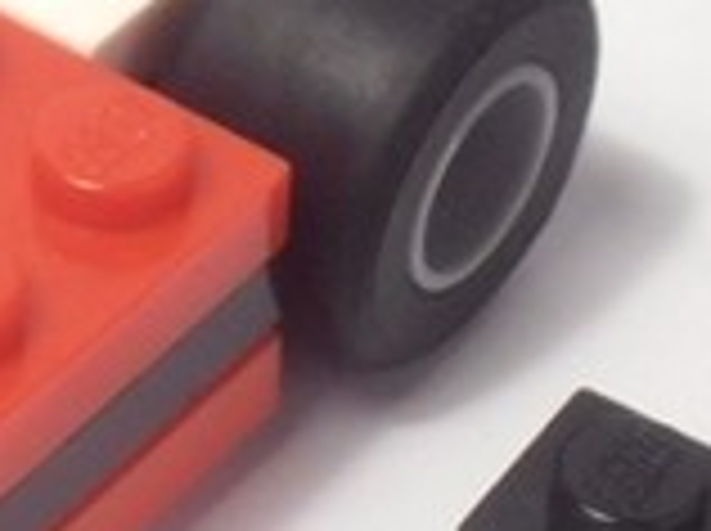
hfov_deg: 9.4
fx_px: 4327
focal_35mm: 211
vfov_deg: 7.0
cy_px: 475
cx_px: 76
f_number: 3.9
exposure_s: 1/50
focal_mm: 6.61
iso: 80
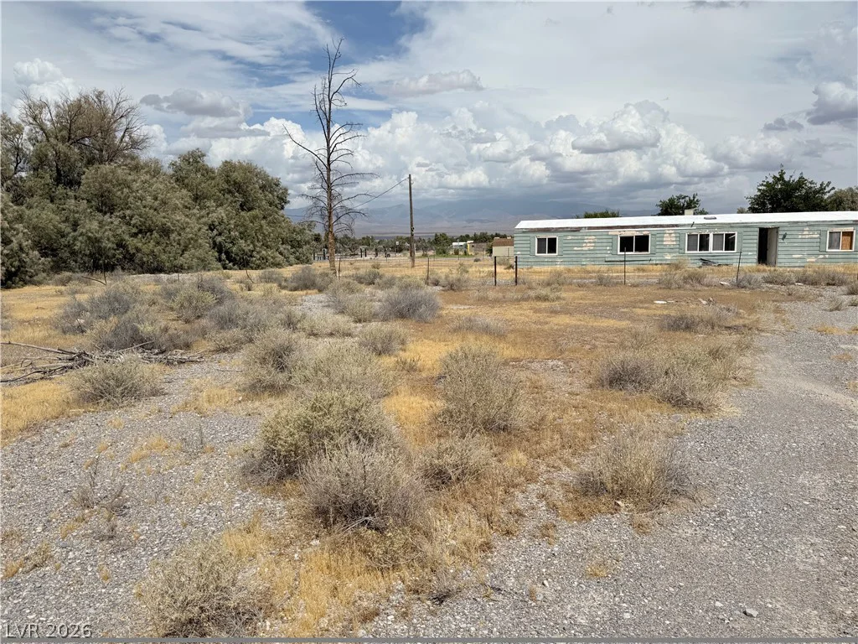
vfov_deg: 56.8
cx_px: 429
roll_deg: +2.0
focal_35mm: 24
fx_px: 595
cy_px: 322
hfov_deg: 71.6
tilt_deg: -6.8
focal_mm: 6.76
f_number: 1.78
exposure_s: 1/14286
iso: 80
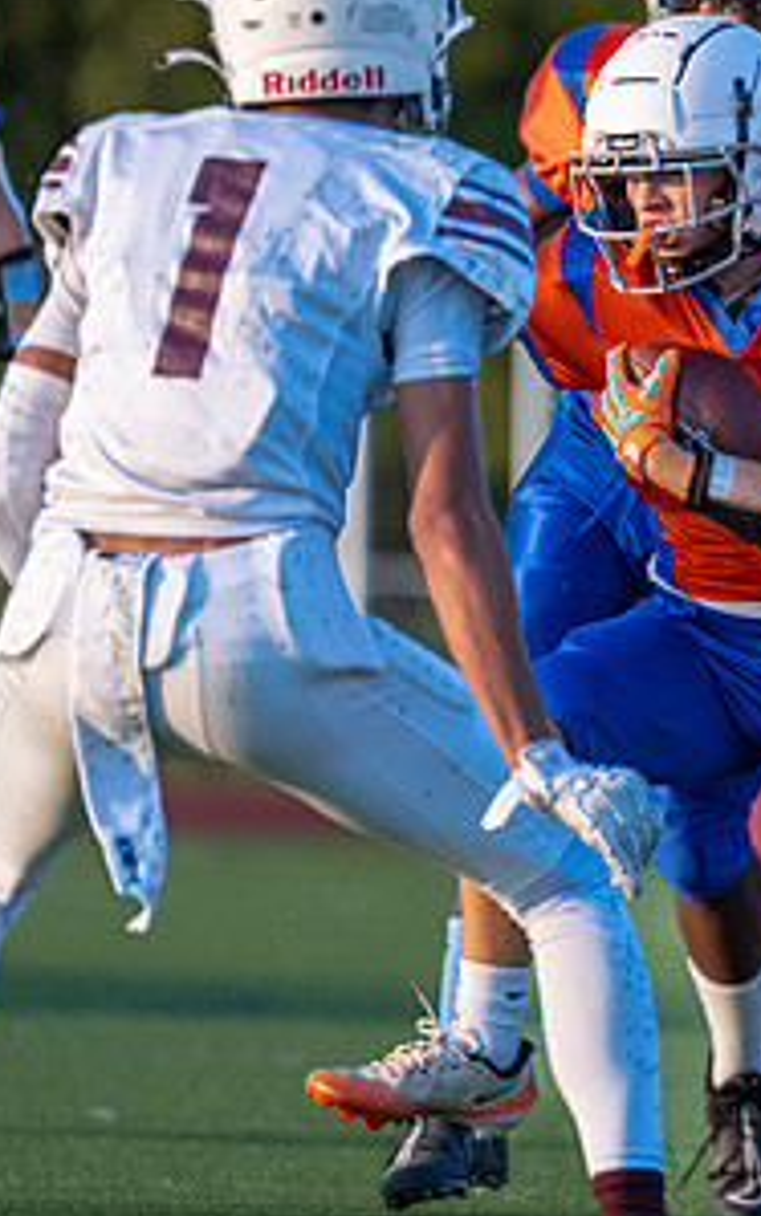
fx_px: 27960
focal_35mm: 843
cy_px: 411
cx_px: 1333
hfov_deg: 1.6
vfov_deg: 2.5
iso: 500
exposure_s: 1/1600
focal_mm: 280
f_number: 4
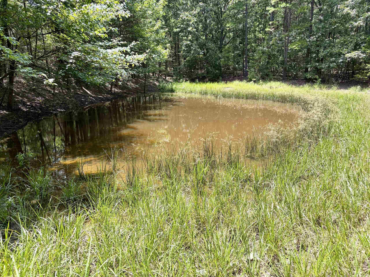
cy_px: 138
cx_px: 185
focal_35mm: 26
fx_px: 278
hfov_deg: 67.3
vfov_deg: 53.1
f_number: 1.6
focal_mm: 5.96
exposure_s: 1/629
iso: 50
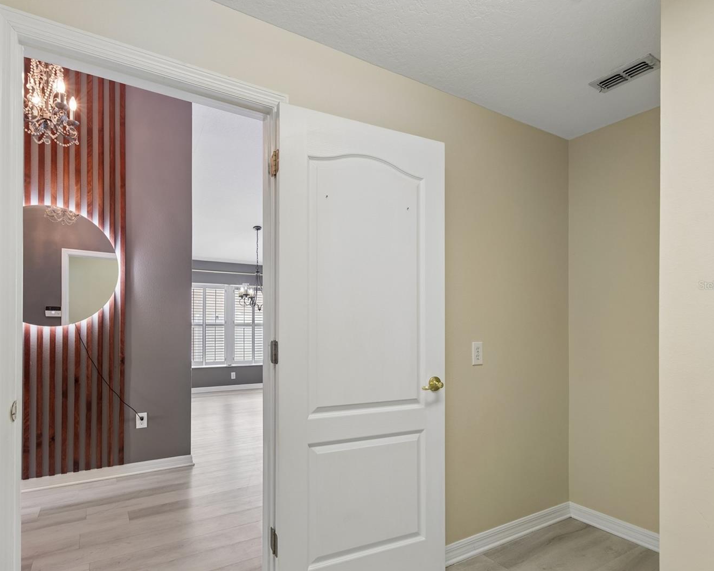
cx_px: 316
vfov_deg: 77.0
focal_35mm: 17
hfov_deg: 89.3
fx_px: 359
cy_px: 285
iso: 100
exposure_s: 1/8
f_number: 7.1
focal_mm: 10
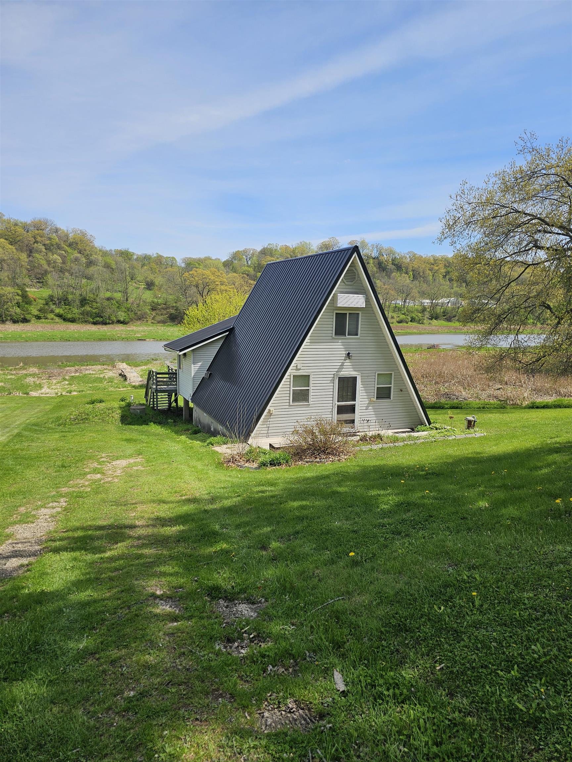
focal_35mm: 23
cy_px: 381
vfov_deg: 73.9
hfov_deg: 58.9
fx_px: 507
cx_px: 286
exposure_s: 1/927
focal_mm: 6.3
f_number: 1.7
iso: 10
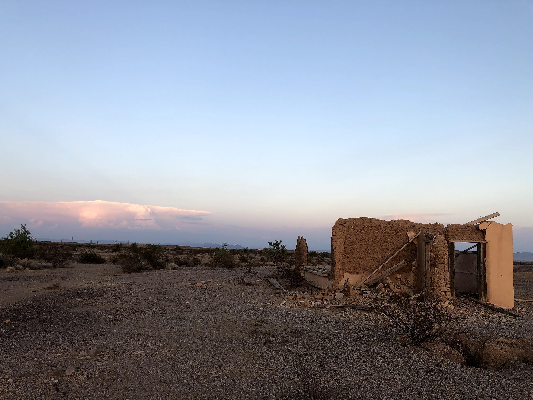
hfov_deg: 63.4
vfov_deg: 49.7
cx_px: 266
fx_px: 431
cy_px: 200
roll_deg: -0.5
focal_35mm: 28
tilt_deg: +6.5
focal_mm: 4
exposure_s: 1/125
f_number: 1.8
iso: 20
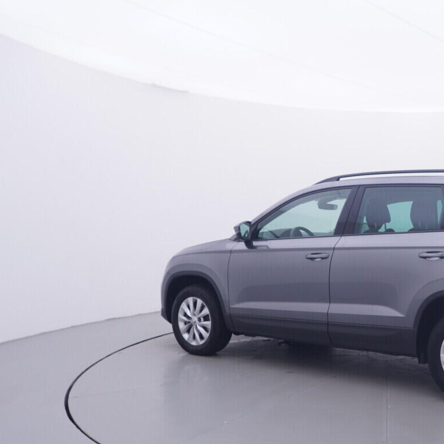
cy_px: 252
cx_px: 385
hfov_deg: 43.0
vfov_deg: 46.2
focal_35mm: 36
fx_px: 519
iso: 200
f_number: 5
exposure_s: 1/80
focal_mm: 15
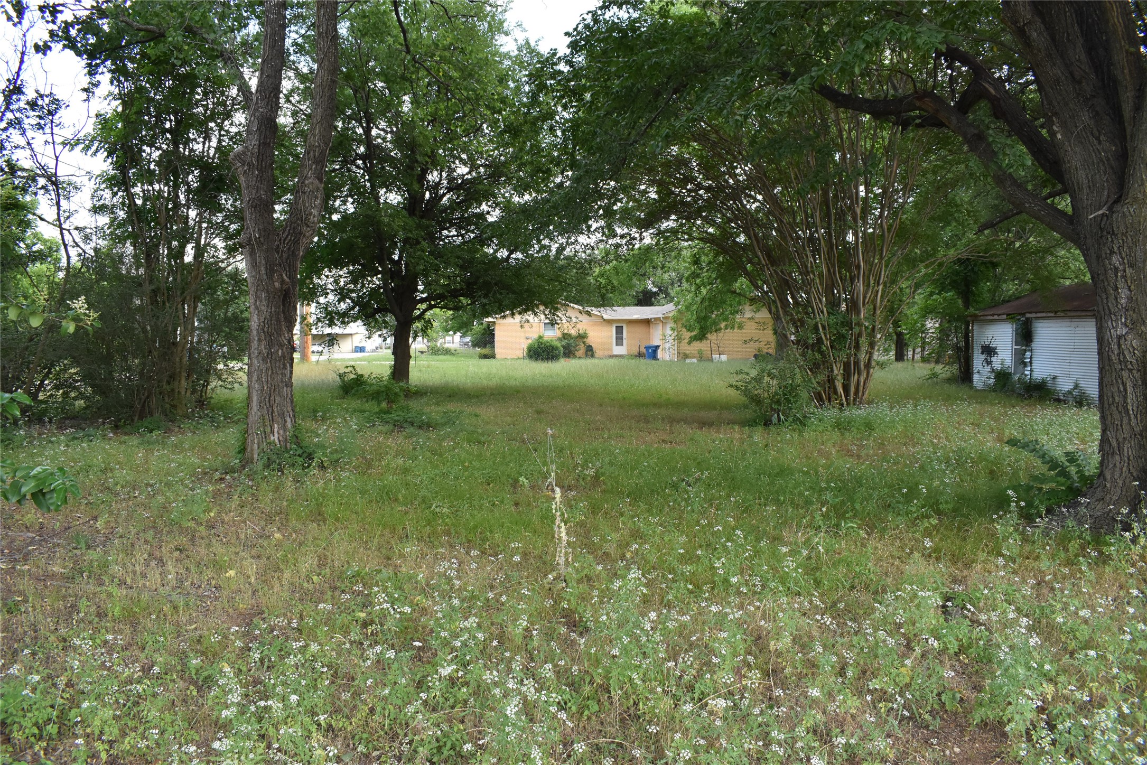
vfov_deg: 47.9
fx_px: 860
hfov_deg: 67.4
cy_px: 382
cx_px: 574
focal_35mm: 27
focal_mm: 18
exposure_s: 1/320
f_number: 8
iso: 1250
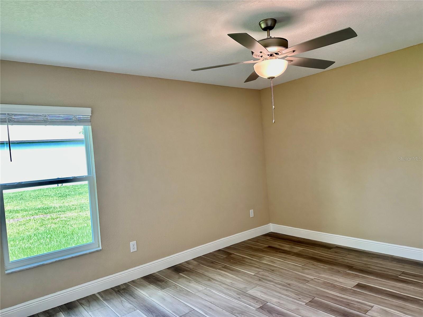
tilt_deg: -1.0
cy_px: 158
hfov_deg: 71.6
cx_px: 212
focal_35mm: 24
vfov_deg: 56.8
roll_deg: +4.3
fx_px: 293
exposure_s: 1/120
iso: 160
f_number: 1.78
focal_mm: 6.86
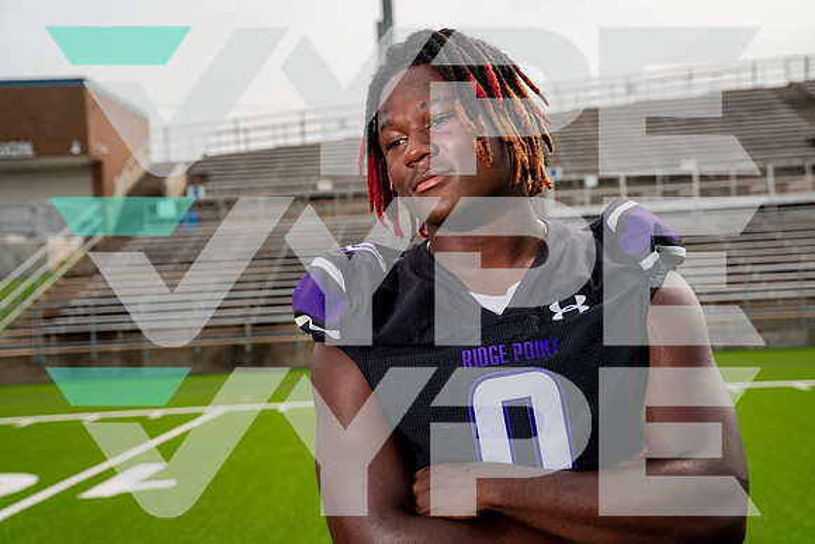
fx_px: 1223
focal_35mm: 54
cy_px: 272
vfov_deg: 25.1
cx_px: 408
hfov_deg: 36.9
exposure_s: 1/800
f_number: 5.6
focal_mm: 54
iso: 125
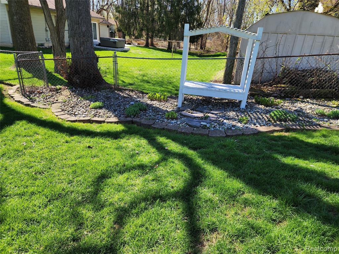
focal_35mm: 23
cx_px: 170
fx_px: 225
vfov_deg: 58.9
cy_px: 127
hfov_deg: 73.9
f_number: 1.8
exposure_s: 1/265
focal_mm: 6.4
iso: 12
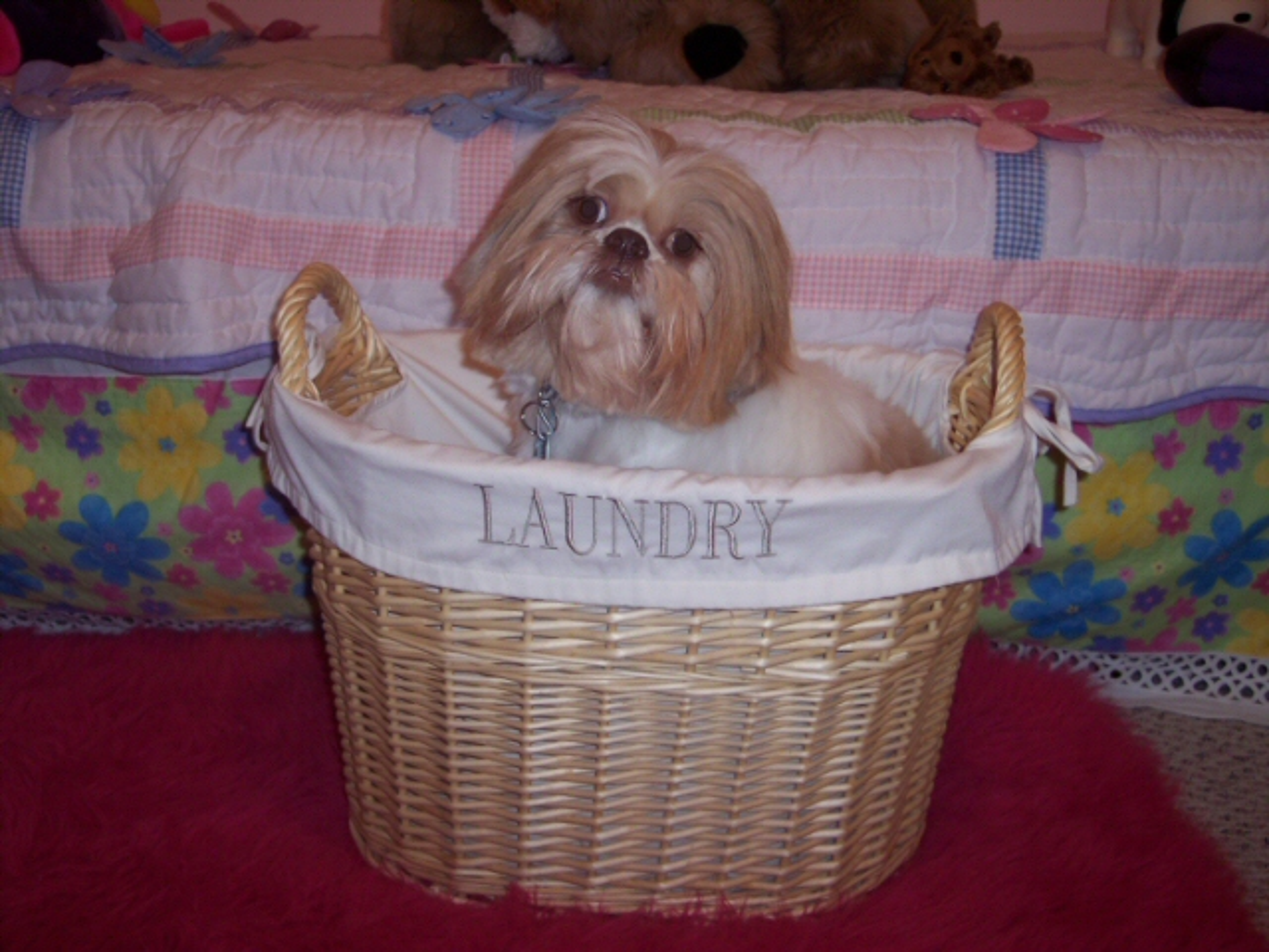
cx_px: 634
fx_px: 1393
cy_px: 476
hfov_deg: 49.0
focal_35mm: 38
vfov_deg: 37.7
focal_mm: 8
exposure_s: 1/30
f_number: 2.8
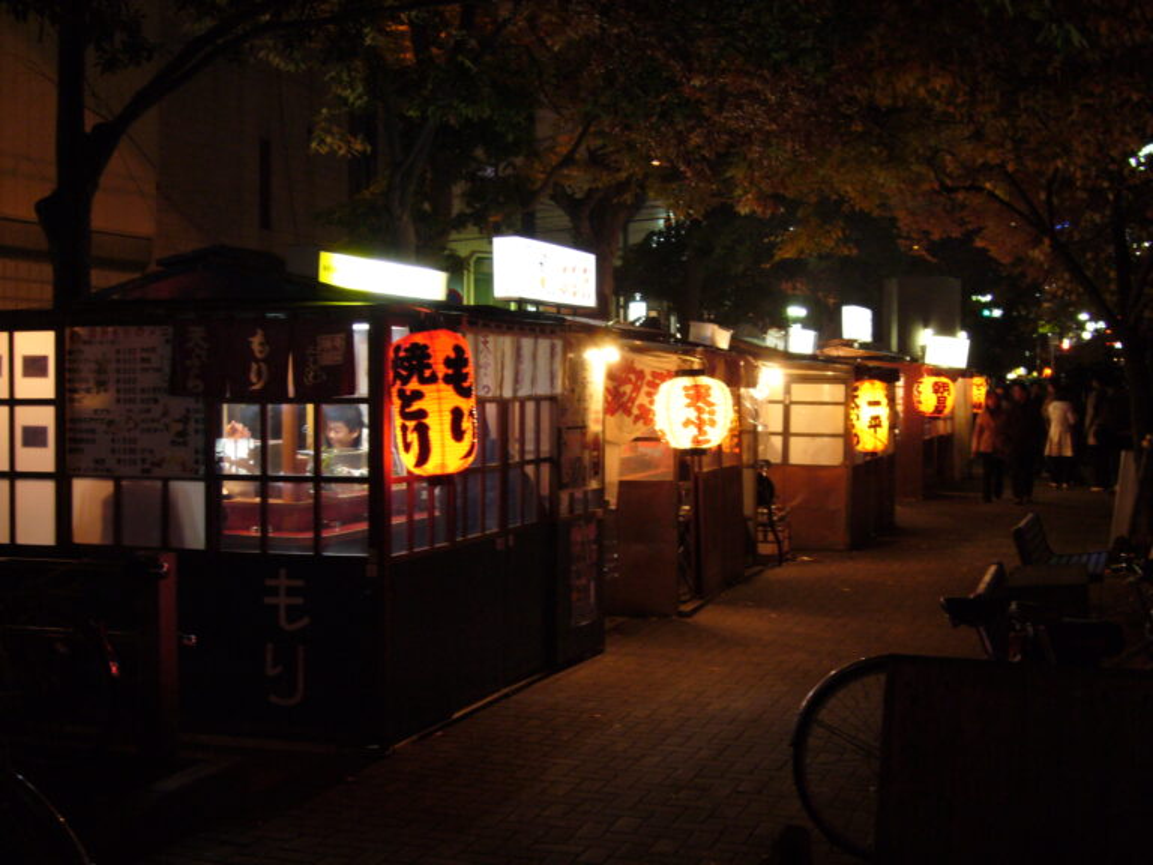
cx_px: 576
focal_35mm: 50
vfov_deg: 29.1
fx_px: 1665
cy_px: 432
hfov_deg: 38.2
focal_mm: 8.3
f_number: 3.3
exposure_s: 1/8
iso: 200
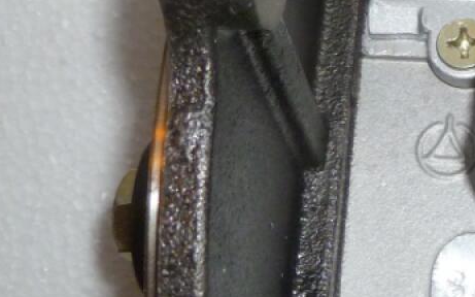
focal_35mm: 103
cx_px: 815
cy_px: 137
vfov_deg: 12.7
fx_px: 1333
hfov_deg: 17.1
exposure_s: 1/30
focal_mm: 5
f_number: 3.3
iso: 160
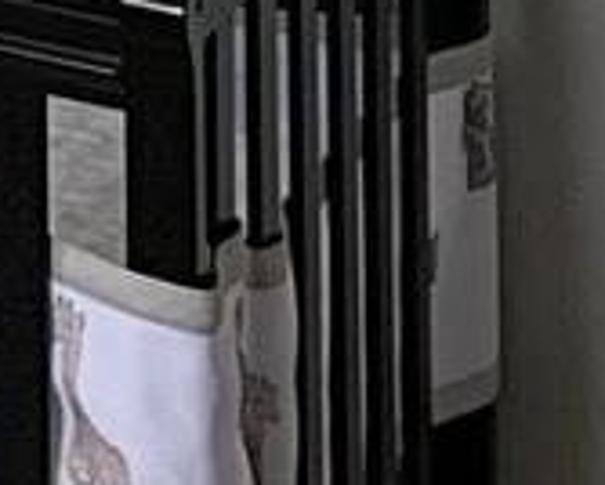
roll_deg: -0.8
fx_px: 4177
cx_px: -1156
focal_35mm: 233
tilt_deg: +5.6
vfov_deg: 5.4
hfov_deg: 7.4
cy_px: -1817
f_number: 1.8
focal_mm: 4.25
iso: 100
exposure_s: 1/96
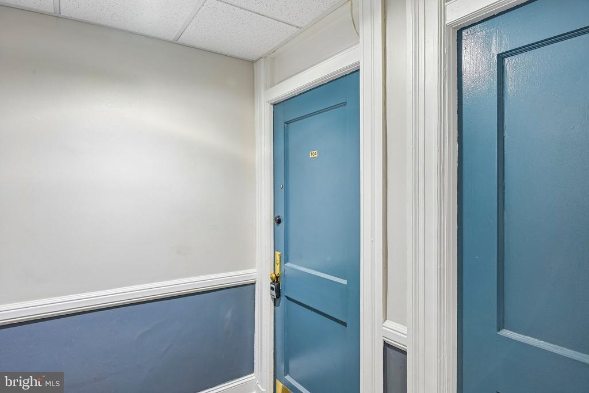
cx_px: 294
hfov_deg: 84.0
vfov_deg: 61.9
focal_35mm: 20
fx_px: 327
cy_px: 196
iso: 400
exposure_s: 1/2.5
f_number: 8
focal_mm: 20
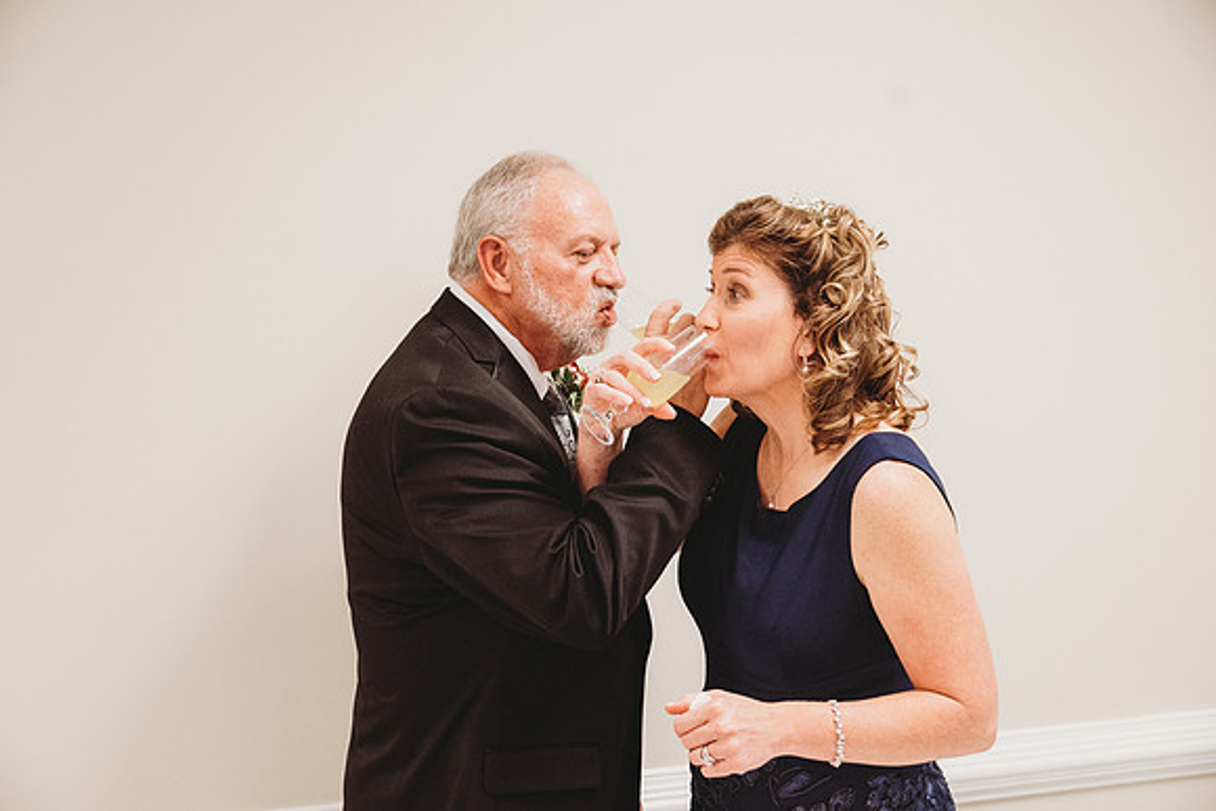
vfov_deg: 28.1
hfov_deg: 41.1
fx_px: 1622
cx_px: 608
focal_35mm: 48
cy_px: 406
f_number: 4
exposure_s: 1/200
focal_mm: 48
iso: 4000
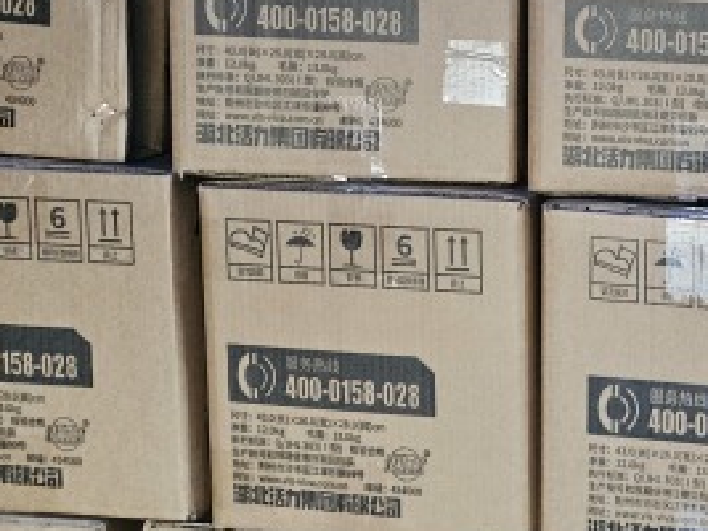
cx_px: 880
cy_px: -3
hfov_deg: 25.0
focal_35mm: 69
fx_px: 1411
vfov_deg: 20.6
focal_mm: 5.4
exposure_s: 1/25
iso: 640
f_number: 1.8
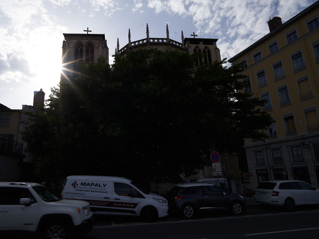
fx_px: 212
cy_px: 120
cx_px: 147
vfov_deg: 58.9
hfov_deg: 73.8
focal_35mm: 23
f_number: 13
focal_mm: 21
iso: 100
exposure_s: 1/250
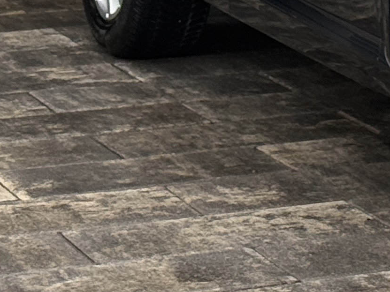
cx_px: 771
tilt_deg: -4.8
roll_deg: -1.1
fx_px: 2625
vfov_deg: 6.3
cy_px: -157
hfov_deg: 8.1
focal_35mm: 233
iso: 80
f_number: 1.78
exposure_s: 1/962
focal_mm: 6.76
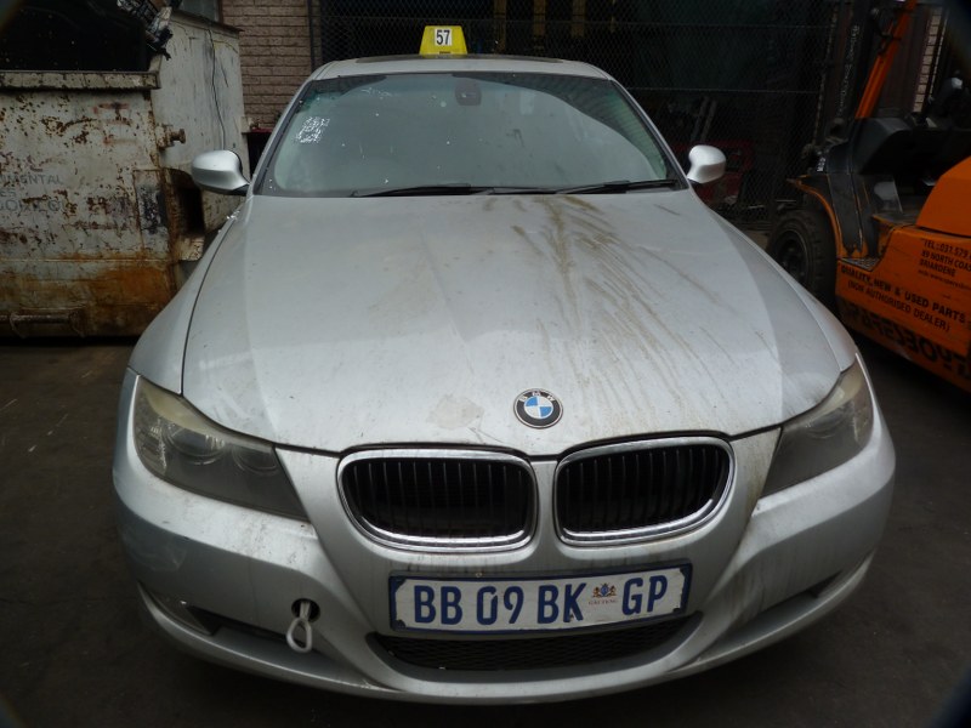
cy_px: 364
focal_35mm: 25
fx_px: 701
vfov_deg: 54.9
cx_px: 486
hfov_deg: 69.4
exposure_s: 1/125
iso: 80
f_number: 4
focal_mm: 4.5
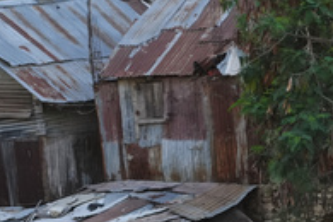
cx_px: 497
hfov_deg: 8.2
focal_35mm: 247
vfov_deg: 5.5
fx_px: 2285
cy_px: 364
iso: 640
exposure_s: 1/320
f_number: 6.3
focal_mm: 47
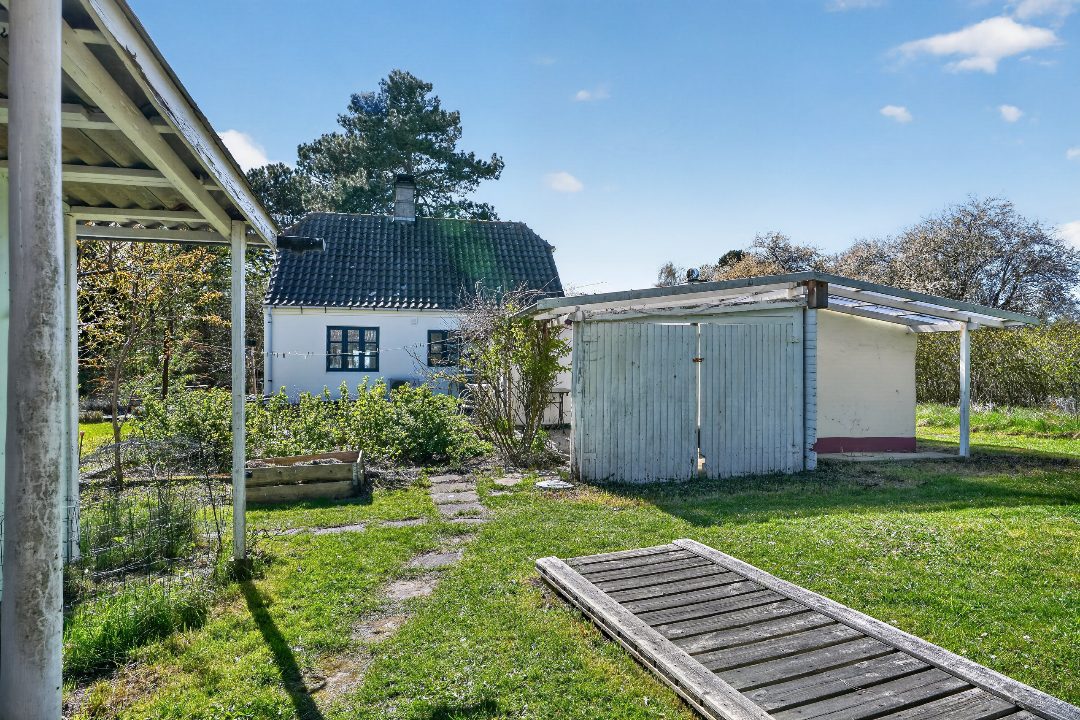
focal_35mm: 20
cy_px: 360
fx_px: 600
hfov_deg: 84.0
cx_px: 540
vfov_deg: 61.9
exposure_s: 1/160
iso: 400
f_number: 8
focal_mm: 20
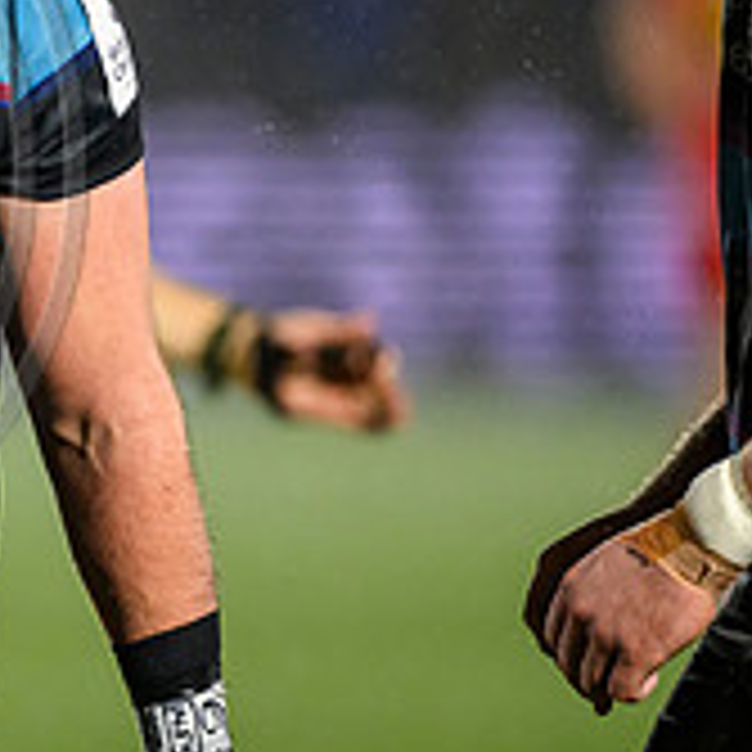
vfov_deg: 1.5
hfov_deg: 1.5
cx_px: -378
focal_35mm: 1178
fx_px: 28953
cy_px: 164
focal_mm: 400
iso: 4000
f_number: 3.2
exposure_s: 1/2000
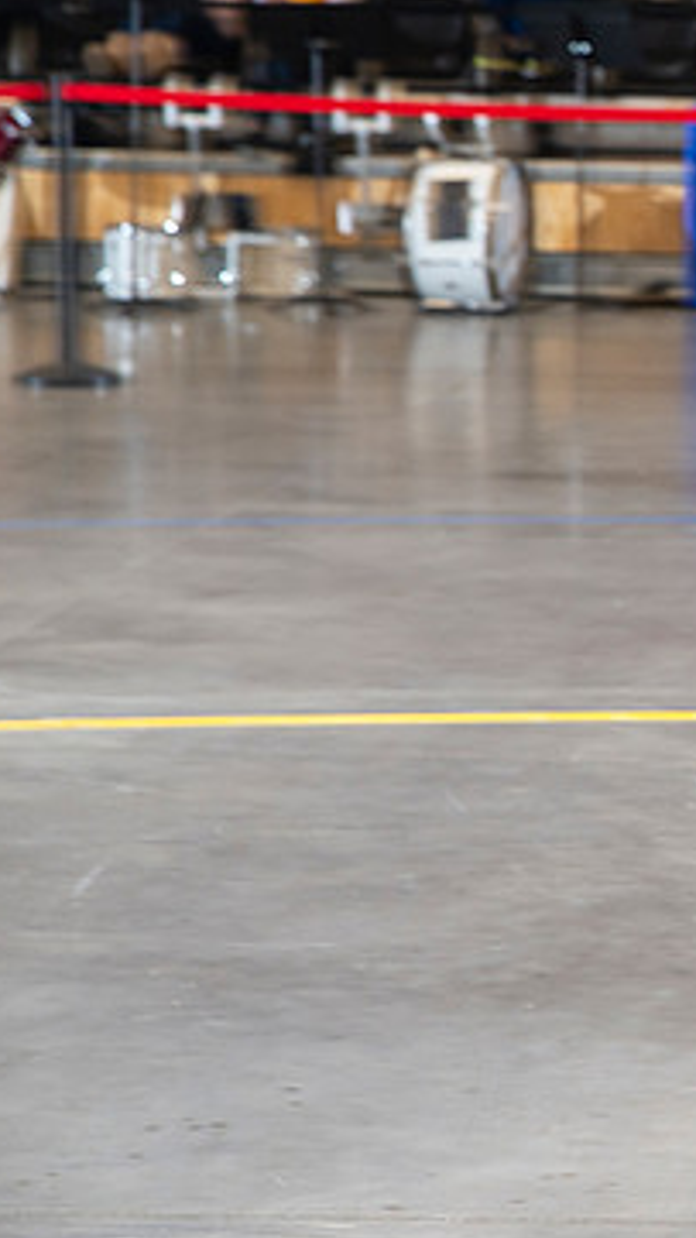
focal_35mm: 148
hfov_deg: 8.0
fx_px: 4857
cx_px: 1146
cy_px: 431
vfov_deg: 14.5
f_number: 5.6
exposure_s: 1/160
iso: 500
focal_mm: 70
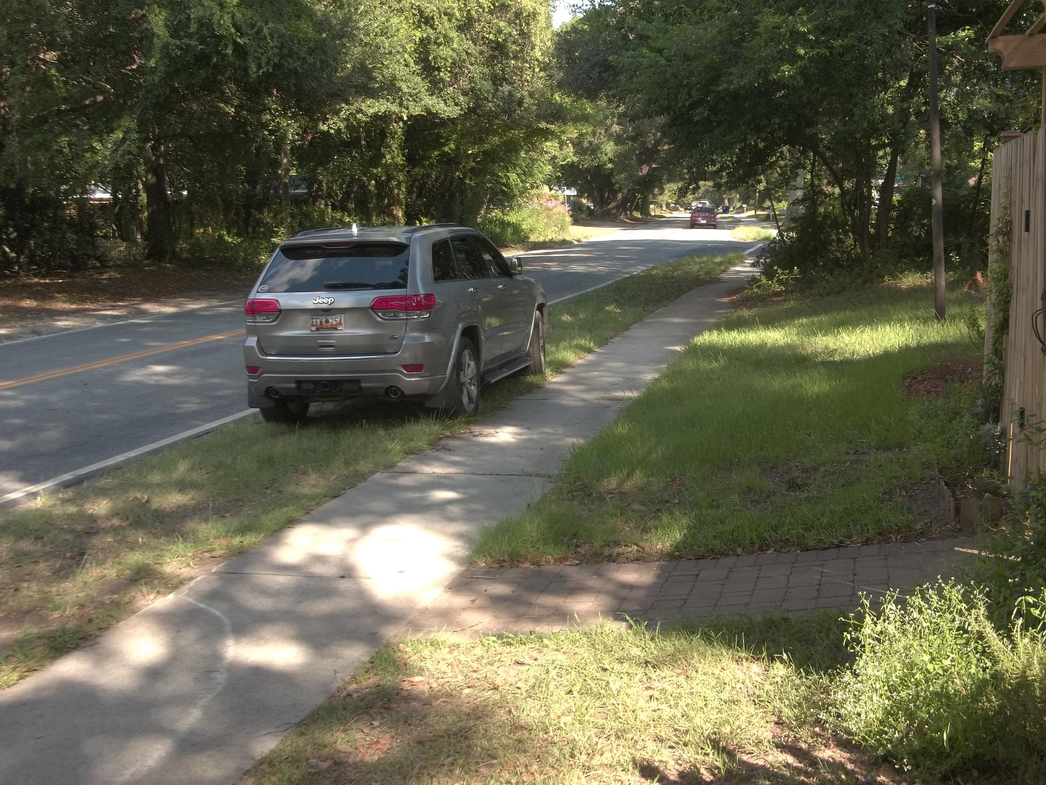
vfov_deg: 31.5
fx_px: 1390
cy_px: 392
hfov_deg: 41.2
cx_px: 523
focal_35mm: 46
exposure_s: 1/160
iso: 80
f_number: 3.7
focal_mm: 8.3
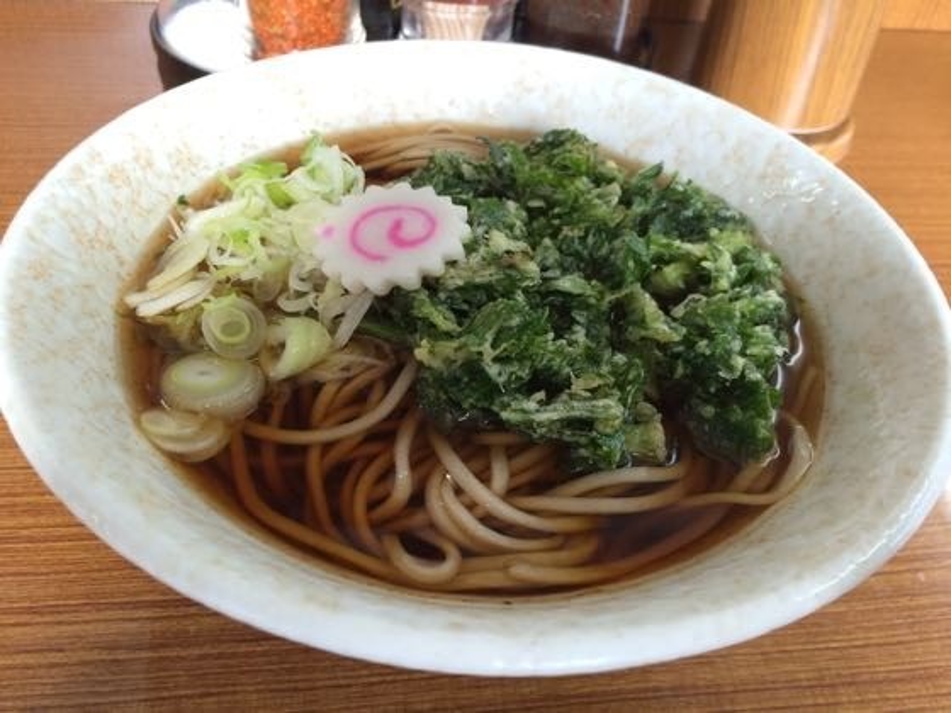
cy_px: 356
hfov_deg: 61.7
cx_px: 476
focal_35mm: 29
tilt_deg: -45.0
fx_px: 797
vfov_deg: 48.2
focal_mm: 4.15
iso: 40
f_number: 2.2
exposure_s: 1/33
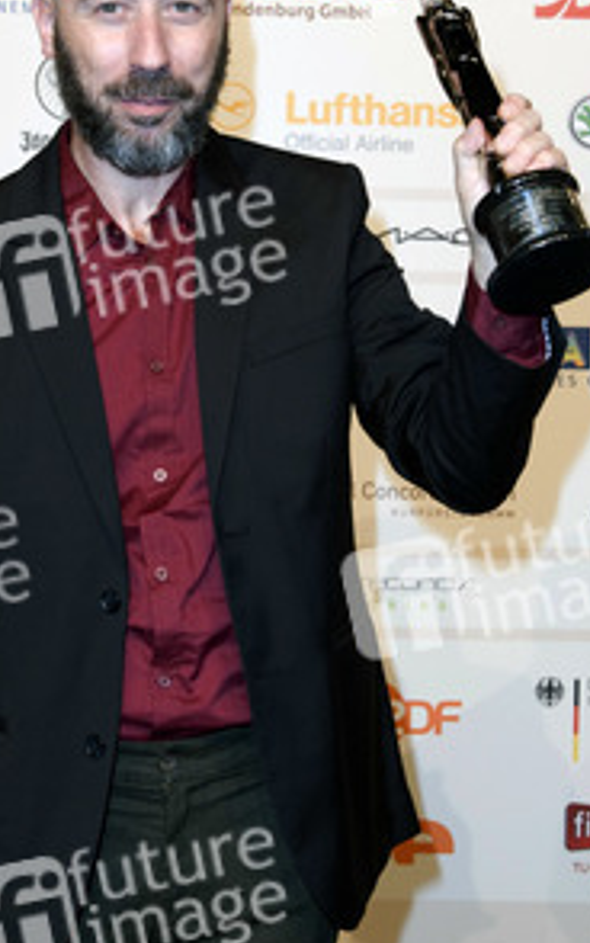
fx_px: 1568
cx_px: 216
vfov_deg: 33.4
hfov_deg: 21.3
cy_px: 423
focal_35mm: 61
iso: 800
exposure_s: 1/160
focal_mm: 44
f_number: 6.3
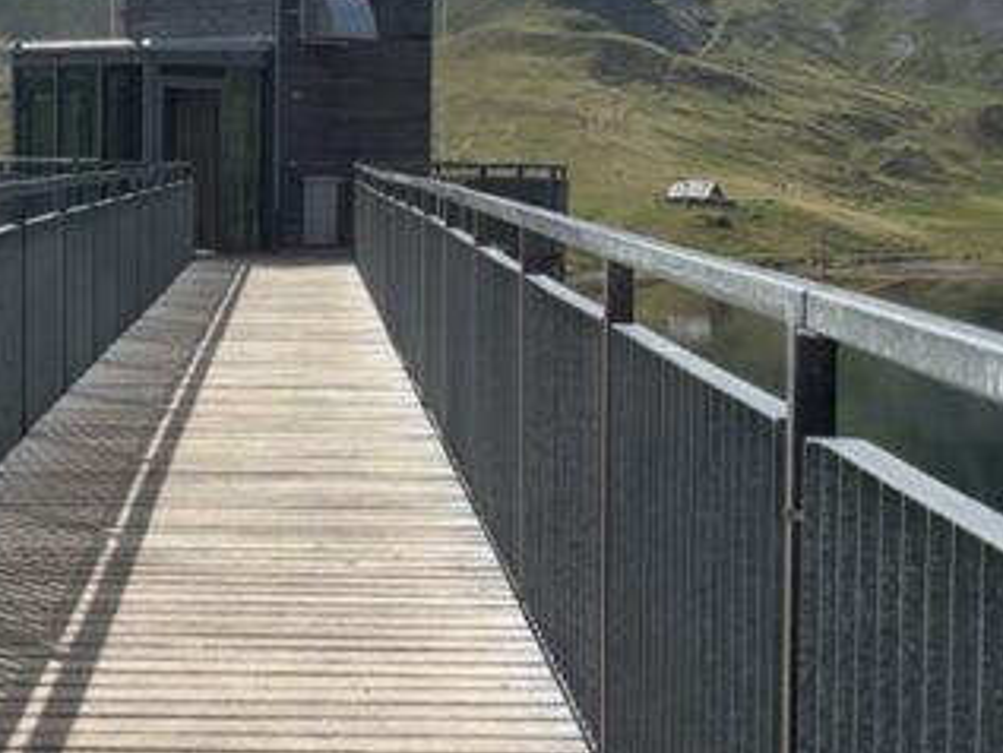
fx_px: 2435
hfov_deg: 23.1
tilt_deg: +3.7
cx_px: 272
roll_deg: -1.8
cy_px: 184
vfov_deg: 17.5
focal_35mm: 84
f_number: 1.6
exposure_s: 1/6993
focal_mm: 5.96
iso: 50
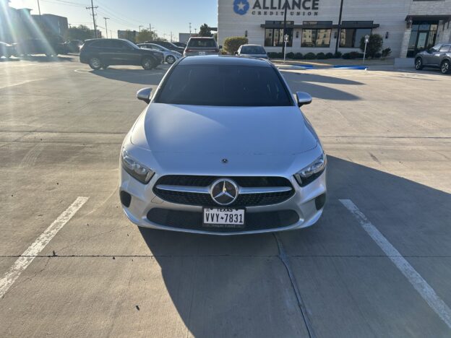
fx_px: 339
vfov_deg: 53.1
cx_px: 226
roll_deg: -1.7
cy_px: 169
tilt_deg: -18.6
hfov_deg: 67.3
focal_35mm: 26
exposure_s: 1/2457
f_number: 1.5
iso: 50
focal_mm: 5.7
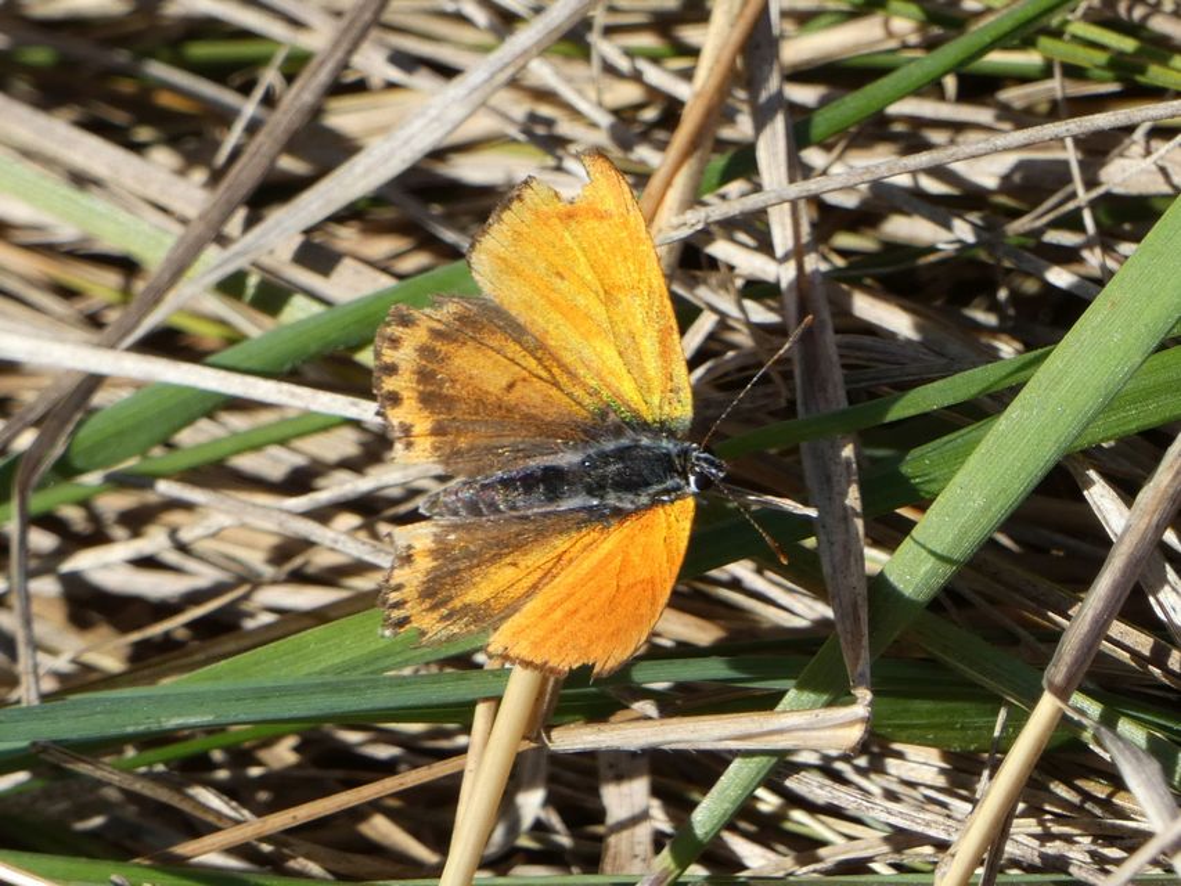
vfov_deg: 3.4
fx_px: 15014
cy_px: 443
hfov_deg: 4.5
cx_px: 590
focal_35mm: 440
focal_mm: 78.8
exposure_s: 1/160
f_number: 5.6
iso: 80
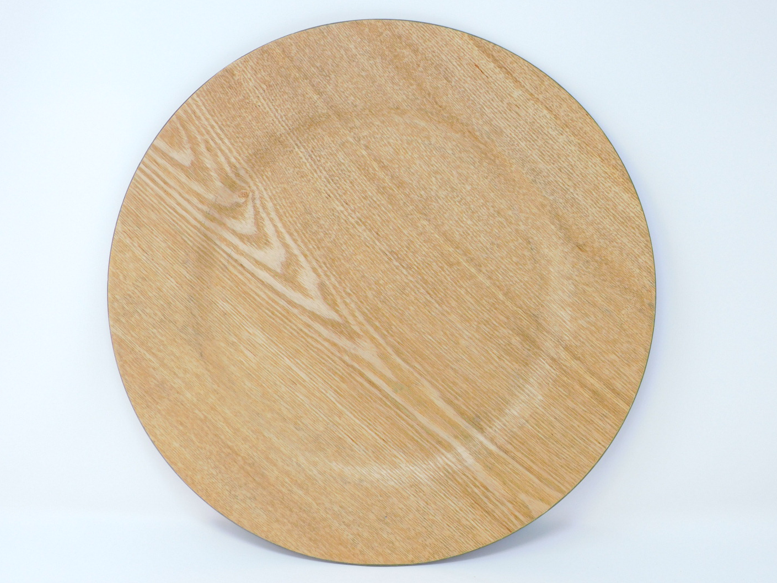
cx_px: 385
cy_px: 286
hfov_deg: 41.2
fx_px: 1033
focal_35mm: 46
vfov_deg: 31.5
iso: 125
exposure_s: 1/50
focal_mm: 8.1
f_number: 4
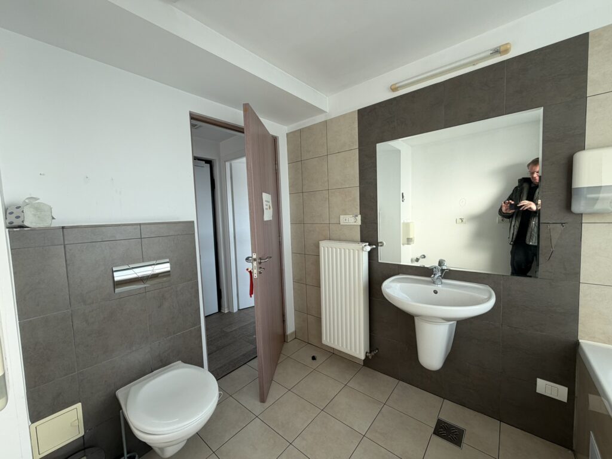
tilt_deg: -4.2
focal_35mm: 14
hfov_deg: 102.1
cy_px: 230
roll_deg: +2.5
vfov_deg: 85.7
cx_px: 306
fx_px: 248
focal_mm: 2.22
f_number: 2.2
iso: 40
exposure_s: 1/197
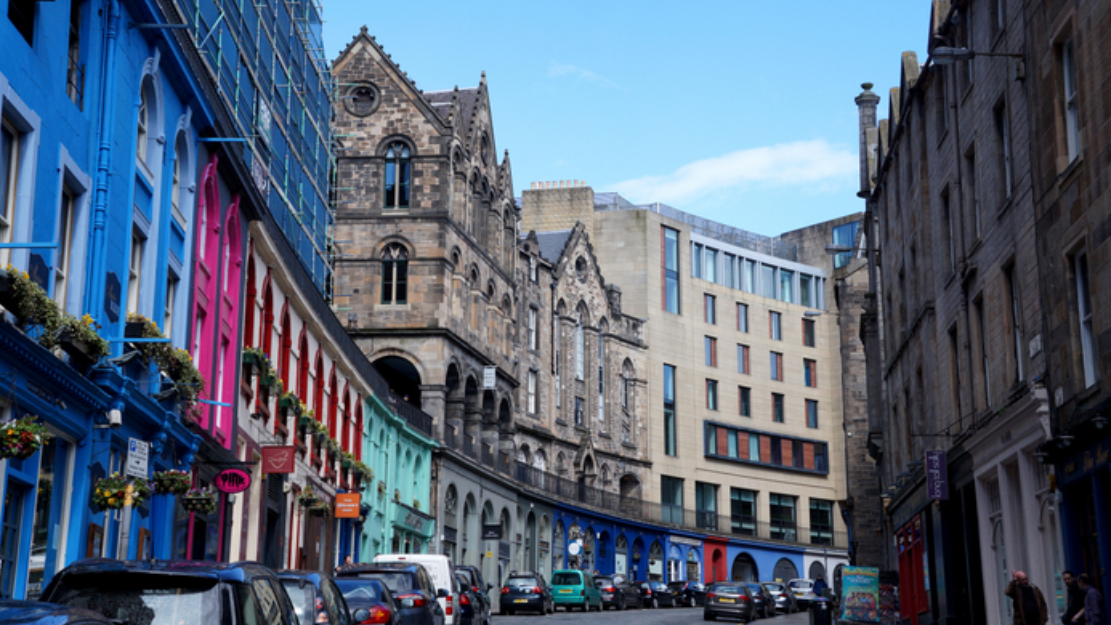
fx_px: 1636
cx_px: 555
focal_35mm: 56
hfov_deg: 37.5
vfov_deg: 21.6
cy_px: 274
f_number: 5.6
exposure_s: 1/500
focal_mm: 35
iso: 200
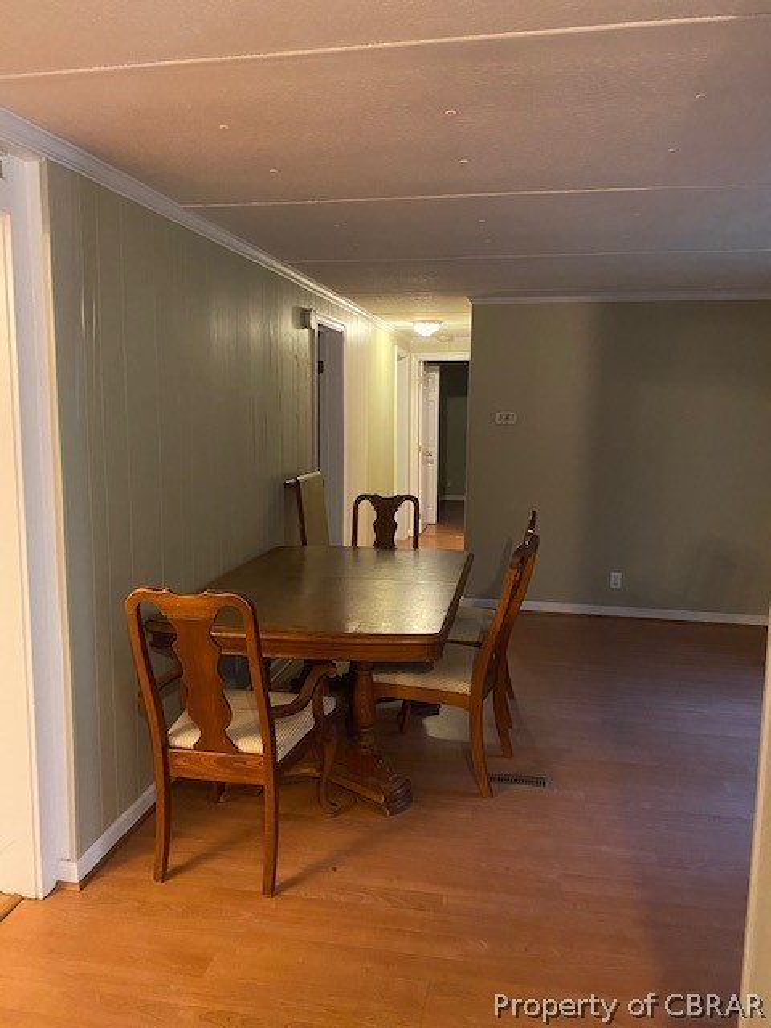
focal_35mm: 26
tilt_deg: -7.9
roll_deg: +0.2
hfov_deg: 53.1
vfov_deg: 67.3
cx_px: 386
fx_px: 772
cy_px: 514
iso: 640
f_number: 1.8
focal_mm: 4.25
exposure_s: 1/30
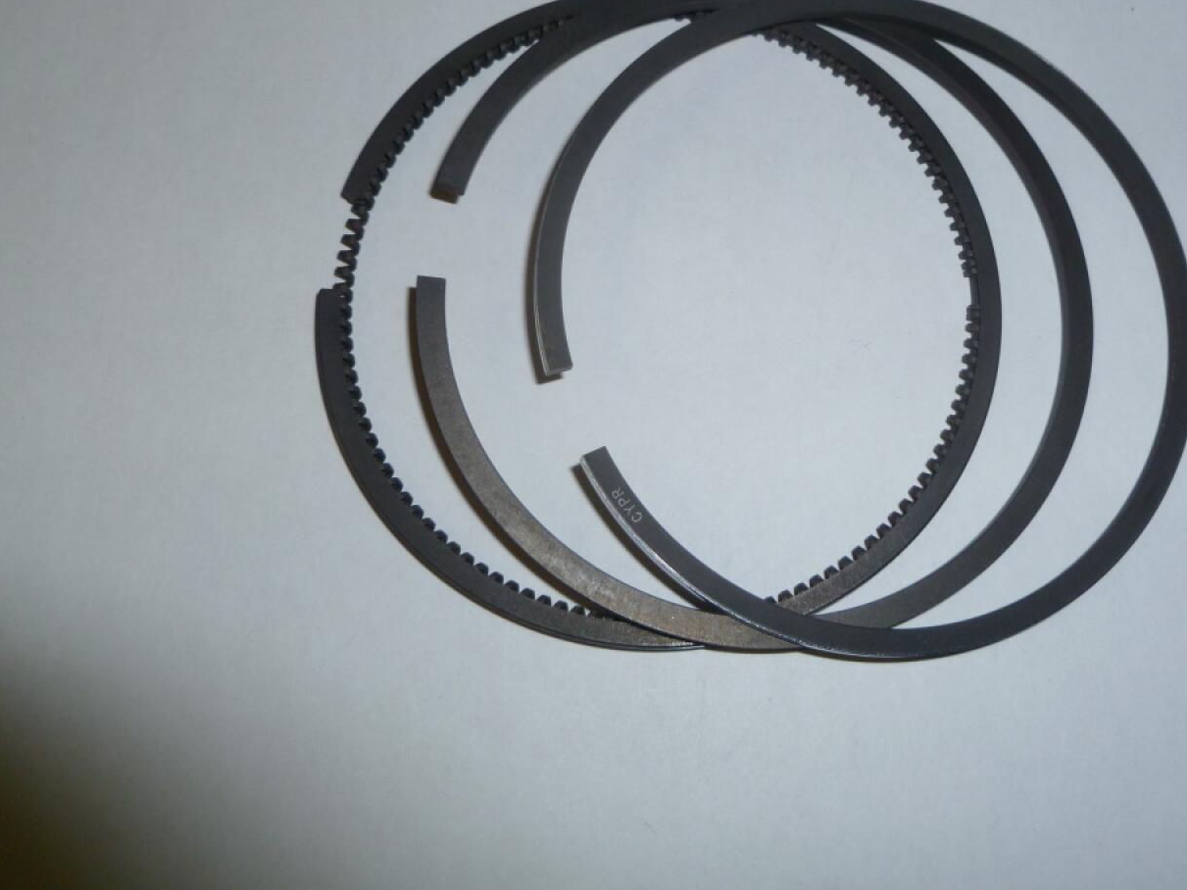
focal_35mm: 37
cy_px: 328
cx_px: 751
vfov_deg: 38.4
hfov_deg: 49.6
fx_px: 1269
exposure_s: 1/30
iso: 100
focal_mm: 5
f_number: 3.3
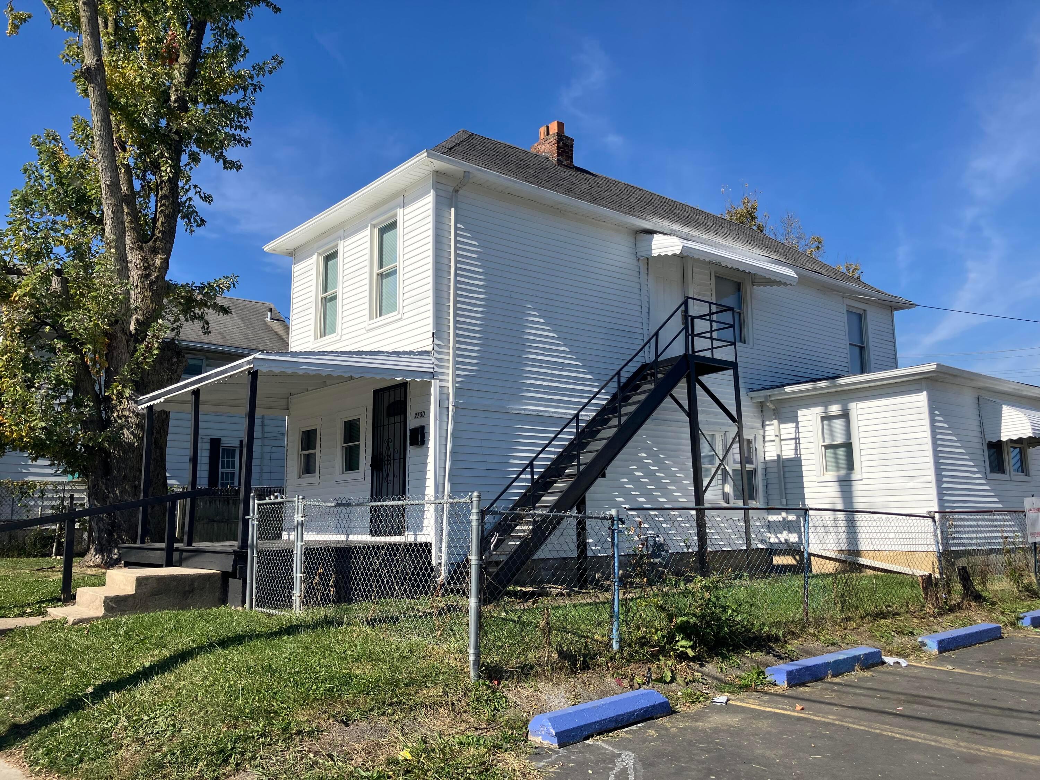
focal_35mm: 28
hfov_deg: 63.4
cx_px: 520
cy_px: 390
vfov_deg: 49.7
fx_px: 841
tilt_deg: +10.0
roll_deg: +0.8
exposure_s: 1/2208
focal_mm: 3.99
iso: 32
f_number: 1.8
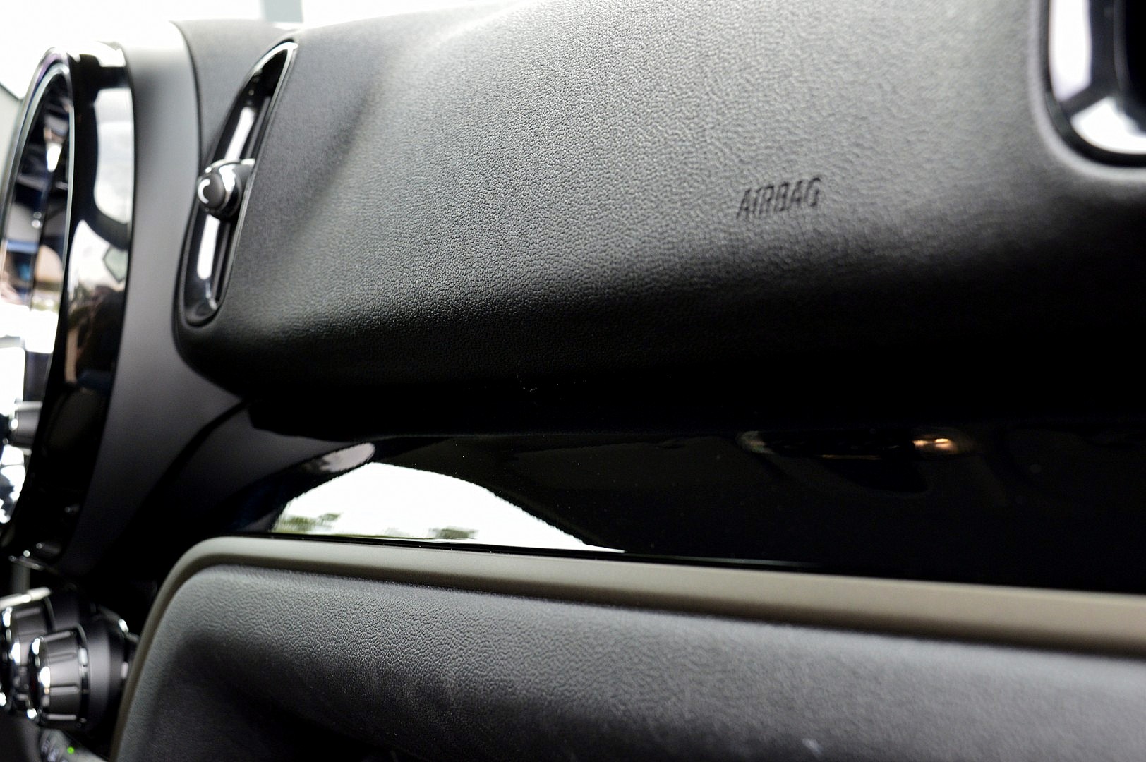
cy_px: 381
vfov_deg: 28.9
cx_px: 573
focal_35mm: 46
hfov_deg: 42.4
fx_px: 1479
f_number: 8
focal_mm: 31
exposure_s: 1/60
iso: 800
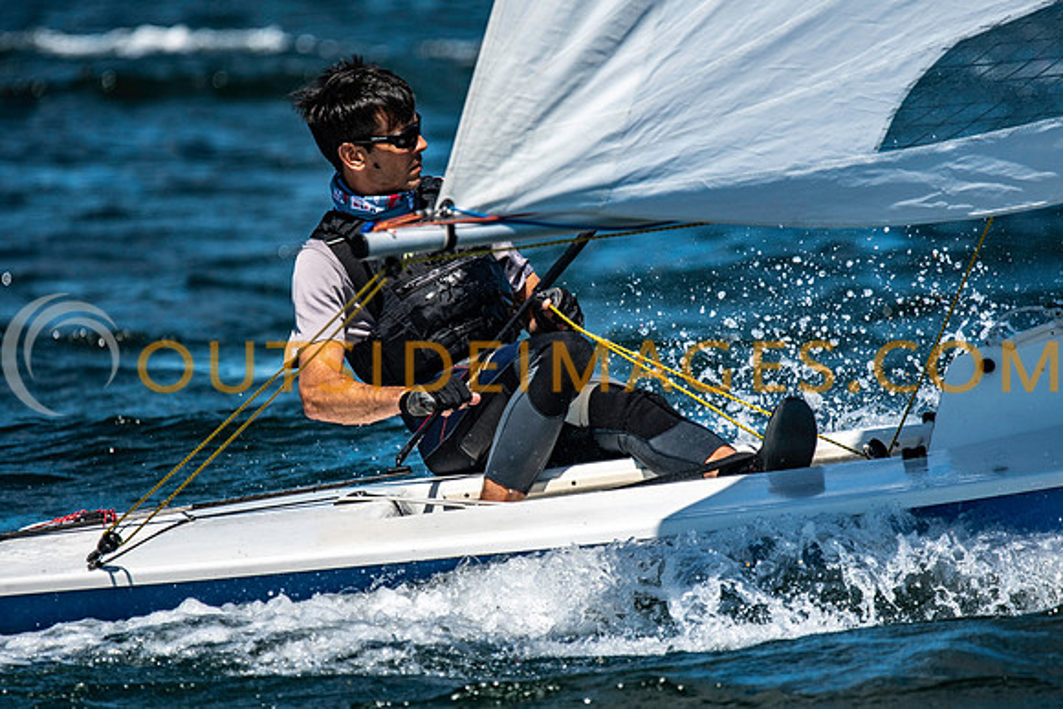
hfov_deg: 4.6
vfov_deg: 3.1
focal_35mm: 450
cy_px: 354
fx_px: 13290
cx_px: 532
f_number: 4
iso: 320
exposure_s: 1/6400
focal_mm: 300
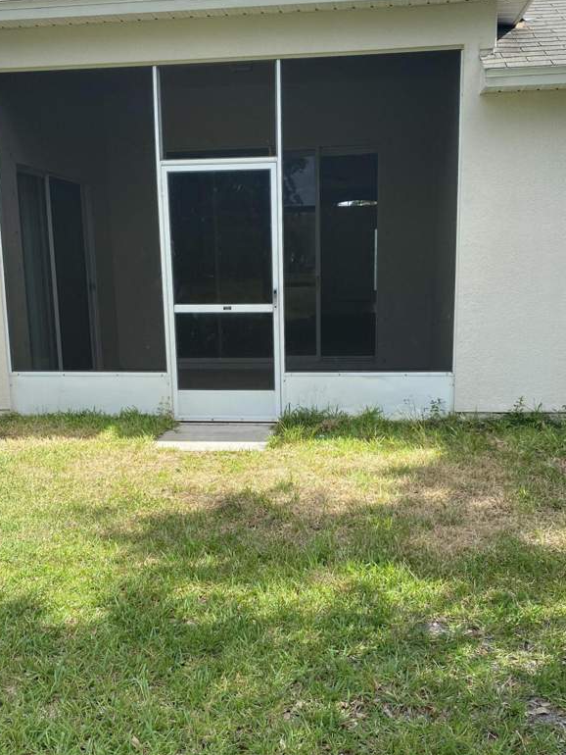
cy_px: 425
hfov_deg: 39.7
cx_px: 284
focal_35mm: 36
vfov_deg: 51.2
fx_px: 784
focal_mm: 4.25
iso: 32
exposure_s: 1/890
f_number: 1.8
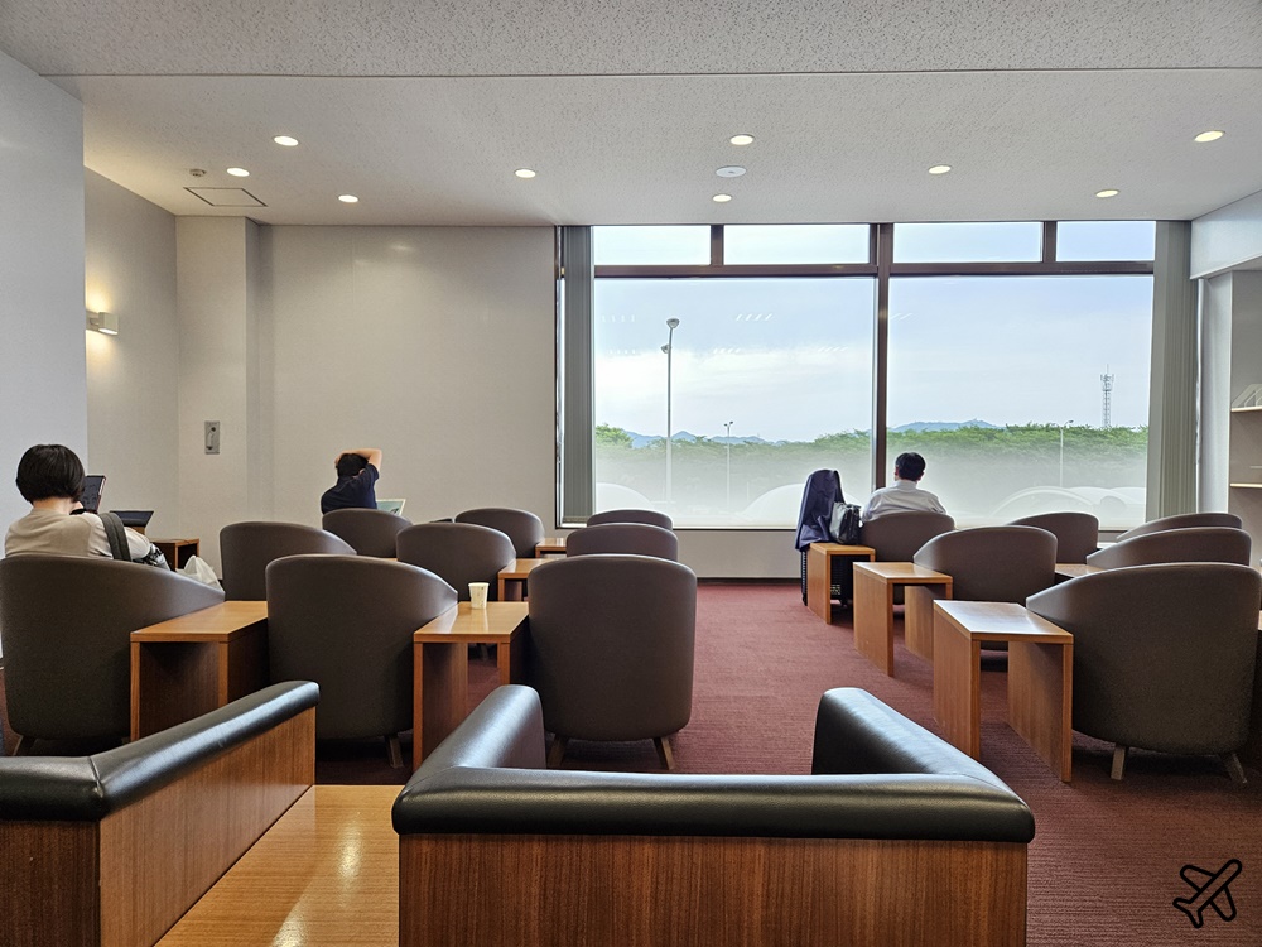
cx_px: 631
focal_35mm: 23
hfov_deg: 73.9
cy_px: 474
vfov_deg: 58.9
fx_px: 839
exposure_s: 1/359
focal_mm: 5.4
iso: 250
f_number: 1.8
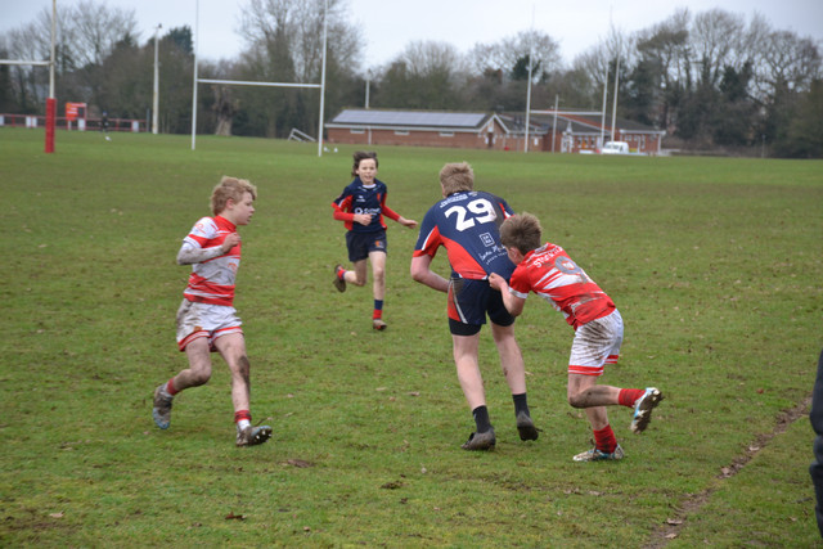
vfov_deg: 7.9
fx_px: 3978
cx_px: 412
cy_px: 274
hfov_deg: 11.8
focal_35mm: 174
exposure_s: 1/500
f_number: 5.6
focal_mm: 116
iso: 640
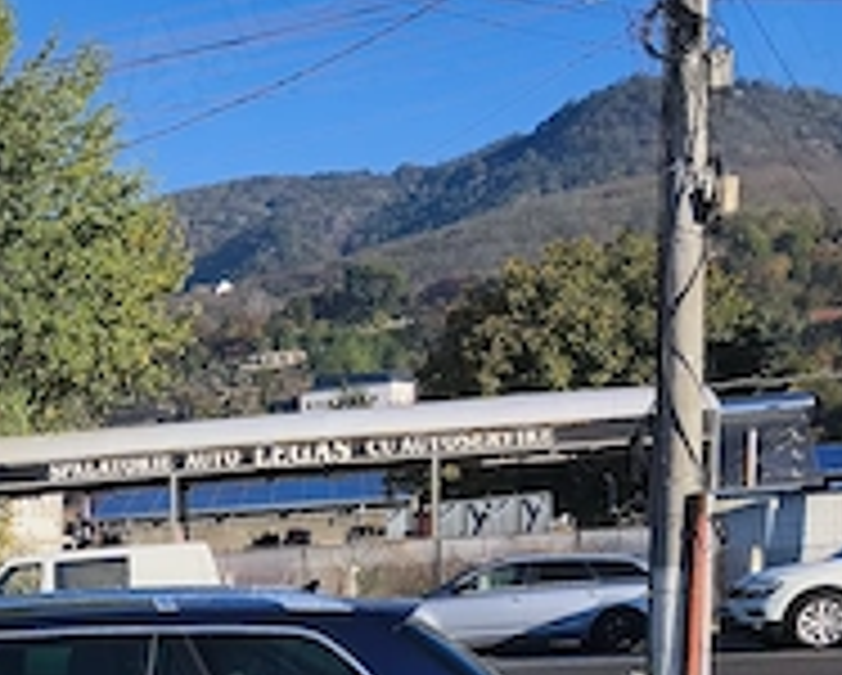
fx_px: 1796
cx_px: -257
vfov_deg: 19.6
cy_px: 882
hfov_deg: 23.3
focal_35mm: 72
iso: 50
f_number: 1.65
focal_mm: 6.18
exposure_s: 1/1514
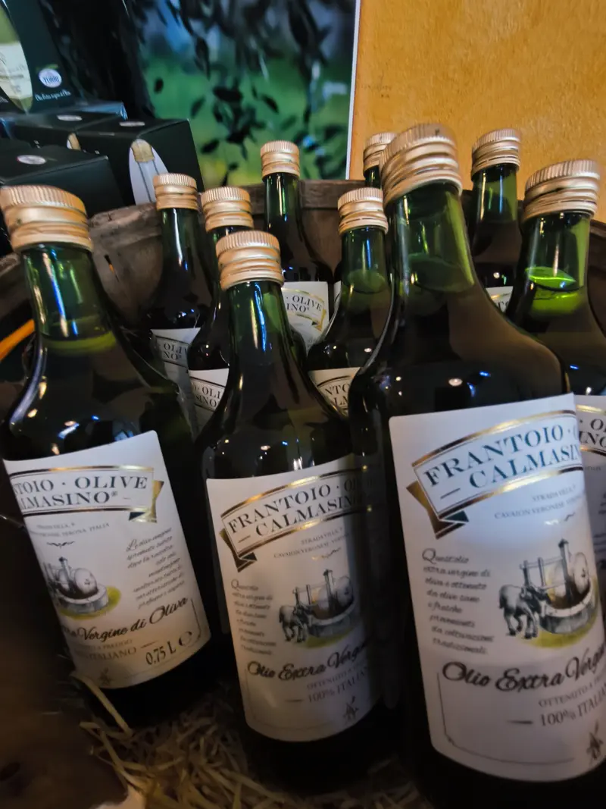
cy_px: 404
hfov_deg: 81.7
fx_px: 350
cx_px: 303
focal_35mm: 15
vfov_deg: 98.2
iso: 500
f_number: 2.2
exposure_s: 1/25
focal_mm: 1.91
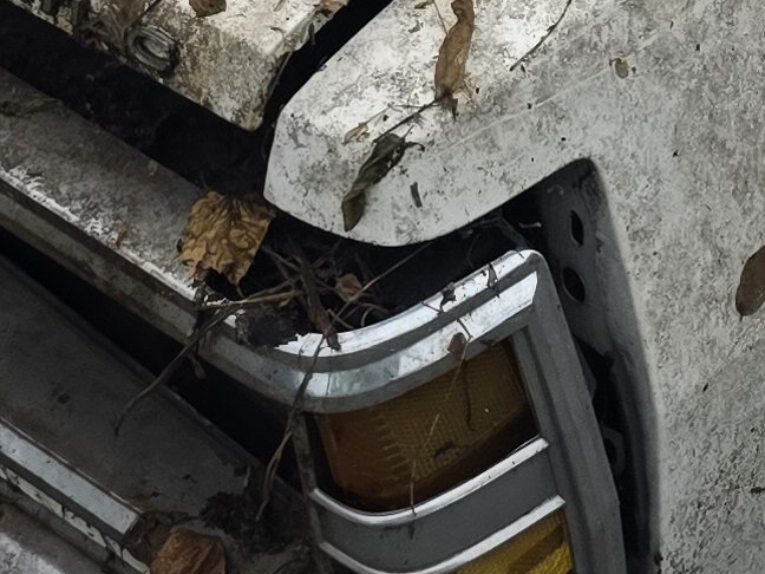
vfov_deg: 9.1
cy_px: -908
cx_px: 784
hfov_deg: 13.7
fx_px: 3138
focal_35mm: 142
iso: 80
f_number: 1.7
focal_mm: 6.3
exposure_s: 1/2977
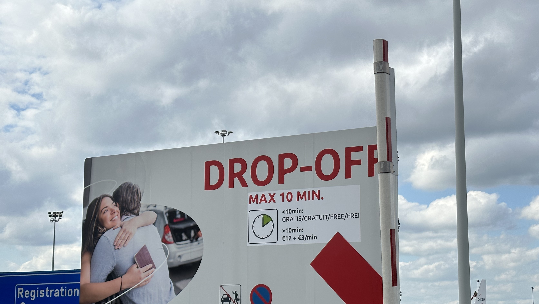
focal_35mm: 63
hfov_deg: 33.3
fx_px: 900
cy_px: 175
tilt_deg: +9.1
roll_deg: -0.5
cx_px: 268
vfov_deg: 19.1
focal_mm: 6.86
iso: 64
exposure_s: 1/6211
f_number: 1.78
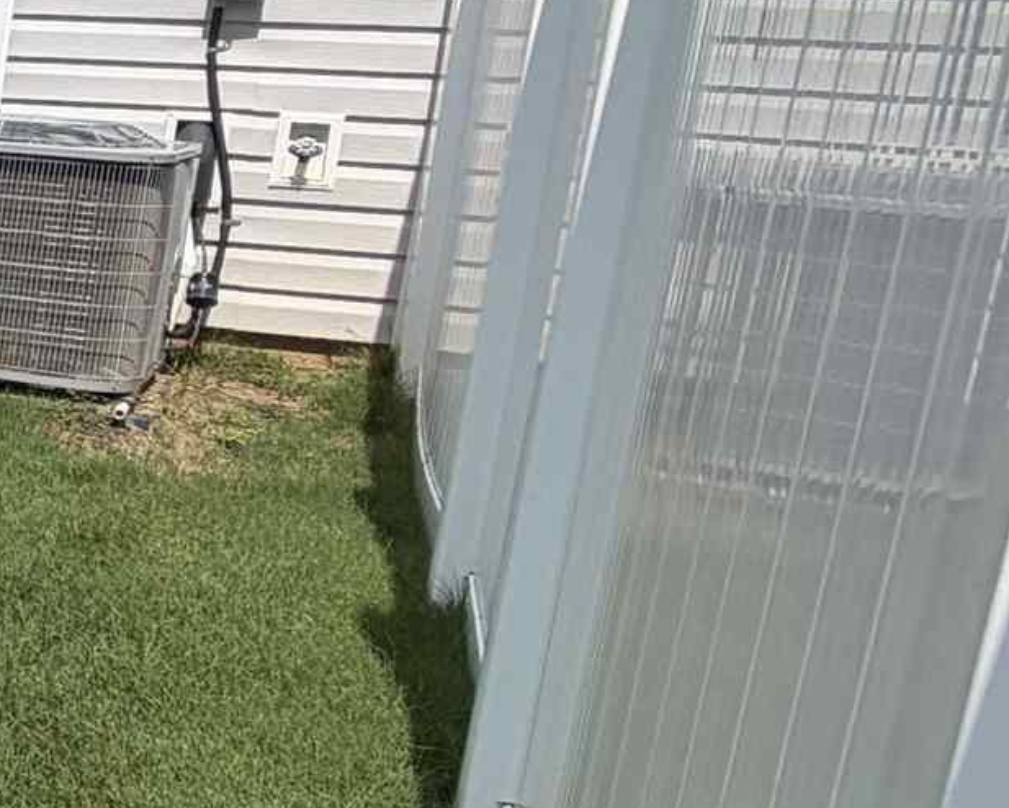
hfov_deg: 17.1
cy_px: 330
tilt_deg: -11.9
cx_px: -1161
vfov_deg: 22.5
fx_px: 2031
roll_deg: -0.9
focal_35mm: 68
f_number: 2.2
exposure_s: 1/1399
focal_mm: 2.22
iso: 20
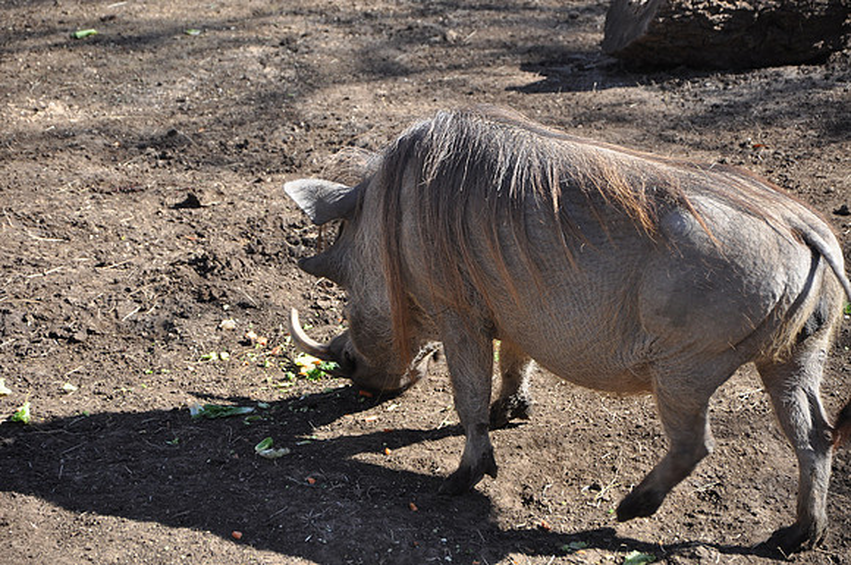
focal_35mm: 158
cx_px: 426
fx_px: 3718
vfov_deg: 8.7
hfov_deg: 13.1
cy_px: 282
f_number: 5.6
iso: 360
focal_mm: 105
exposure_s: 1/125
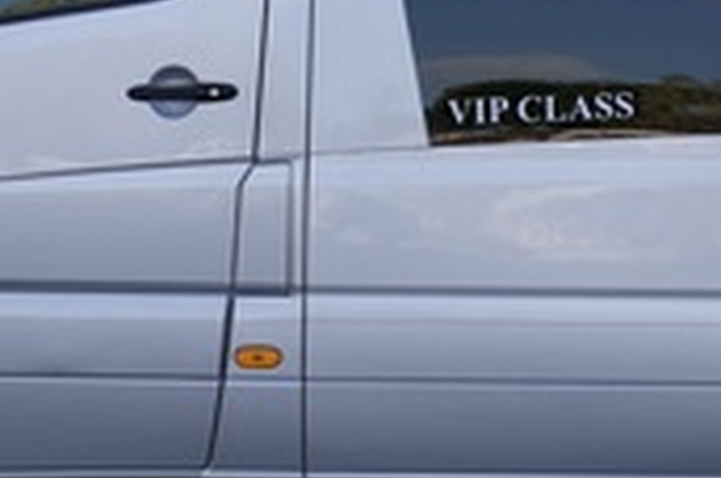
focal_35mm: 233
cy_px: -350
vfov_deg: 5.8
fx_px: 4658
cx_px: 918
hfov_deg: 8.7
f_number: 6.3
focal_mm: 50
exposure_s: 1/100
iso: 100
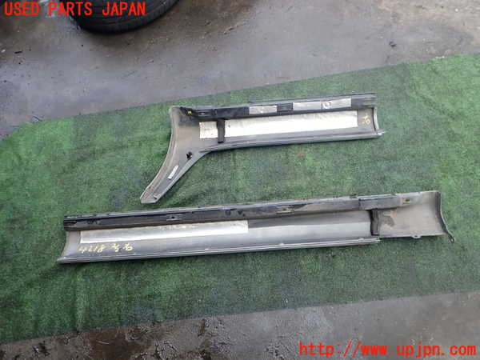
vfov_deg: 54.9
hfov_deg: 69.4
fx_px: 347
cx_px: 240
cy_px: 180
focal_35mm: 25
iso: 100
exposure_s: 1/400
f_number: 2.8
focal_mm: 4.5
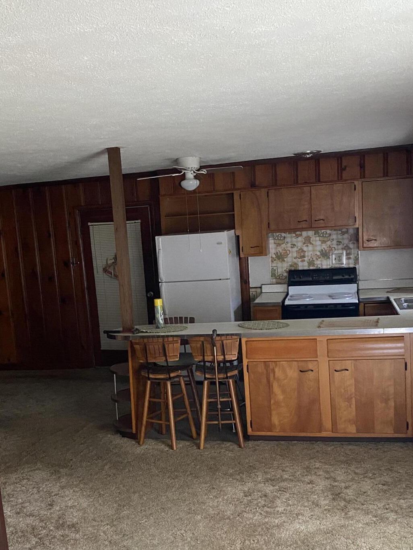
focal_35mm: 38
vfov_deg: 48.7
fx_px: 604
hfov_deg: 37.7
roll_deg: +4.2
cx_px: 186
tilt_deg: -8.0
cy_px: 331
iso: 640
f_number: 1.8
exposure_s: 1/34
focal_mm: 4.25
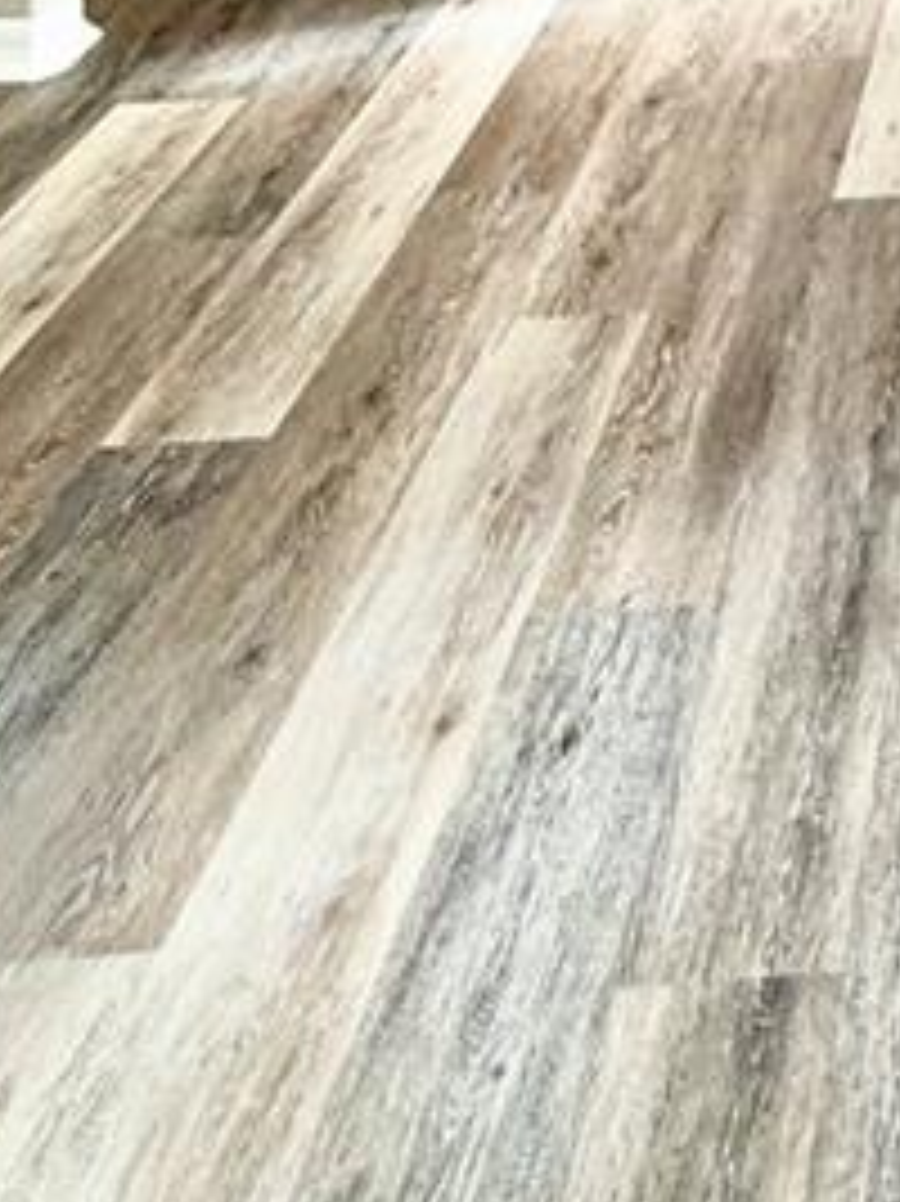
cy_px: -905
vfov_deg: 21.5
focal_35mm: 63
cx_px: 1386
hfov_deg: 19.8
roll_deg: -1.1
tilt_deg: +1.0
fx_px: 2186
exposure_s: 1/120
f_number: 2.2
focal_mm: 2.22
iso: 64
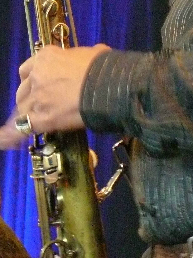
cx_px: 230
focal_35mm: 340
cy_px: -64
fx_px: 2528
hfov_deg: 4.4
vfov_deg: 5.8
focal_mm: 24.3
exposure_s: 1/13
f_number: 3.6
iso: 800
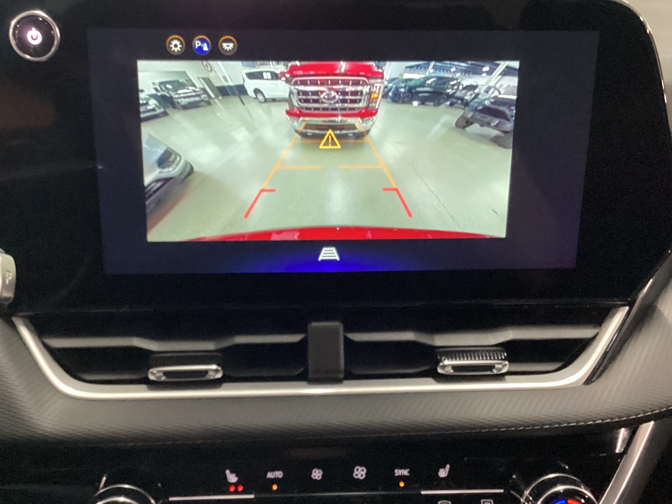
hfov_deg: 44.8
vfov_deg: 34.3
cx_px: 312
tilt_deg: -23.6
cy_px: 286
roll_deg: -1.9
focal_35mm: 42
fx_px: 815
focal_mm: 3.3
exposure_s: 1/30
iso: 640
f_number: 2.4
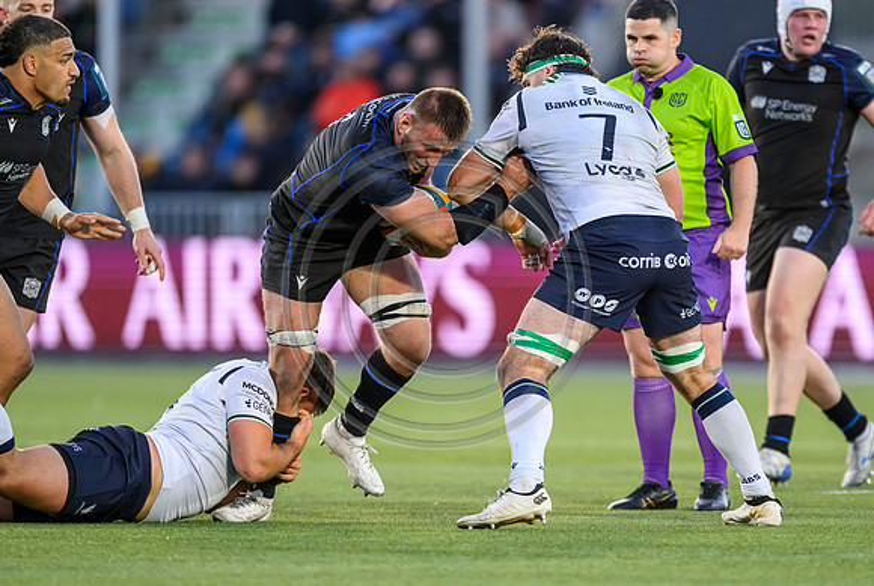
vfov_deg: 2.1
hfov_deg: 3.2
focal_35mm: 646
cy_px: 336
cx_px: 505
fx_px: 15711
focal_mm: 560
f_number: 4
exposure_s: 1/1600
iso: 4000
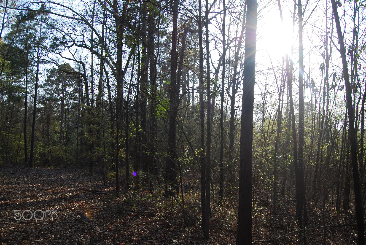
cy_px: 122
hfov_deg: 57.2
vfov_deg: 40.1
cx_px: 183
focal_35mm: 33
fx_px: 336
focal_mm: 22
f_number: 9
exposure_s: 1/160
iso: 200
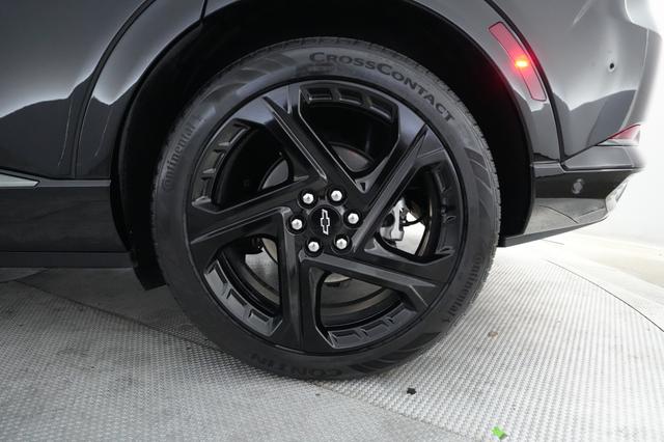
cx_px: 332
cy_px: 221
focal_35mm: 24
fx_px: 442
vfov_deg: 53.1
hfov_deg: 73.8
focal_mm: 24
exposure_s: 1/160
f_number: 4
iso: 12800
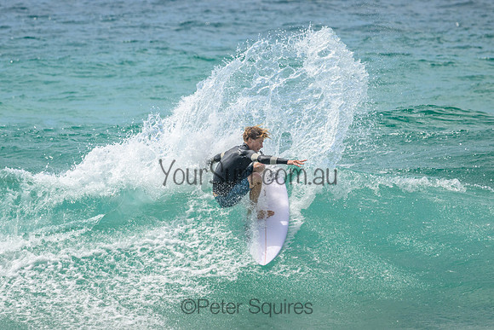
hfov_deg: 3.4
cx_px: 183
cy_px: 135
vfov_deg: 2.3
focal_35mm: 605
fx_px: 8308
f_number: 11
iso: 800
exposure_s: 1/2000
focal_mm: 460
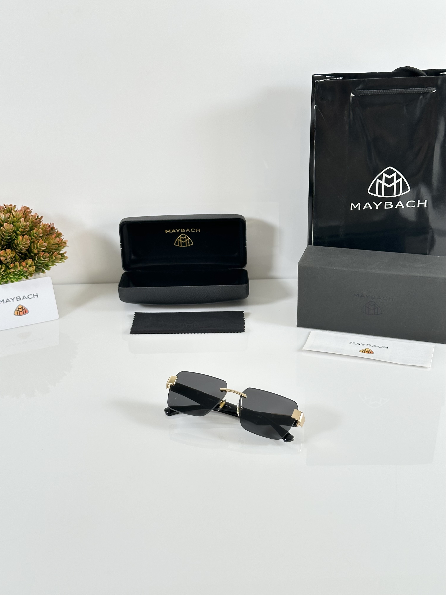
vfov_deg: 39.7
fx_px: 825
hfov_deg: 30.3
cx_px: 223
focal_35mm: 48
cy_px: 298
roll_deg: +2.2
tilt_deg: -26.2
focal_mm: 6.86
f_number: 1.78
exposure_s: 1/107
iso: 80
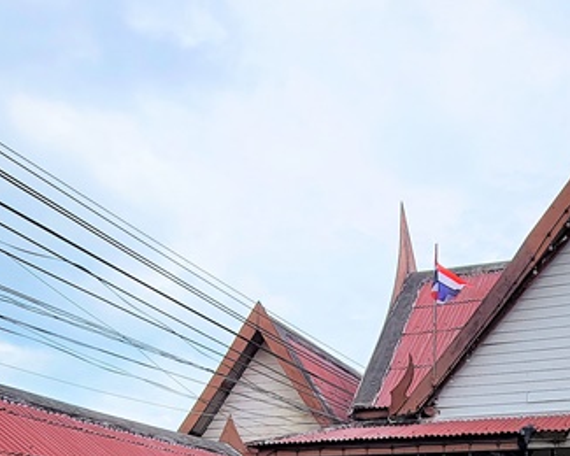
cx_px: 447
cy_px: 528
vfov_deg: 32.5
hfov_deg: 44.8
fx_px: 658
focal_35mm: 39
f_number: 2.2
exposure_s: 1/496
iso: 50
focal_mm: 2.2
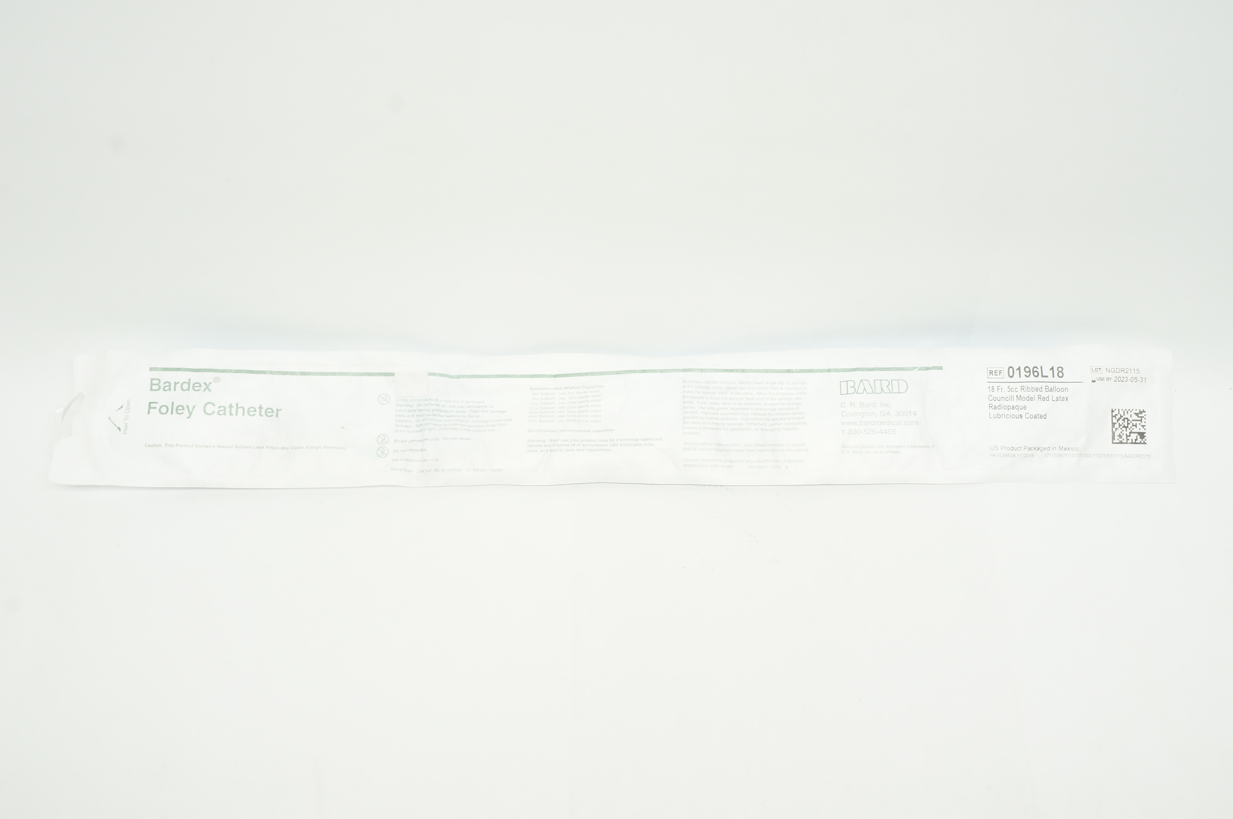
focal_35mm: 33
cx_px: 616
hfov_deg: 57.3
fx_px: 1129
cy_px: 410
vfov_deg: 39.9
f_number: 11
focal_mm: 22
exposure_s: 1/15
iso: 400
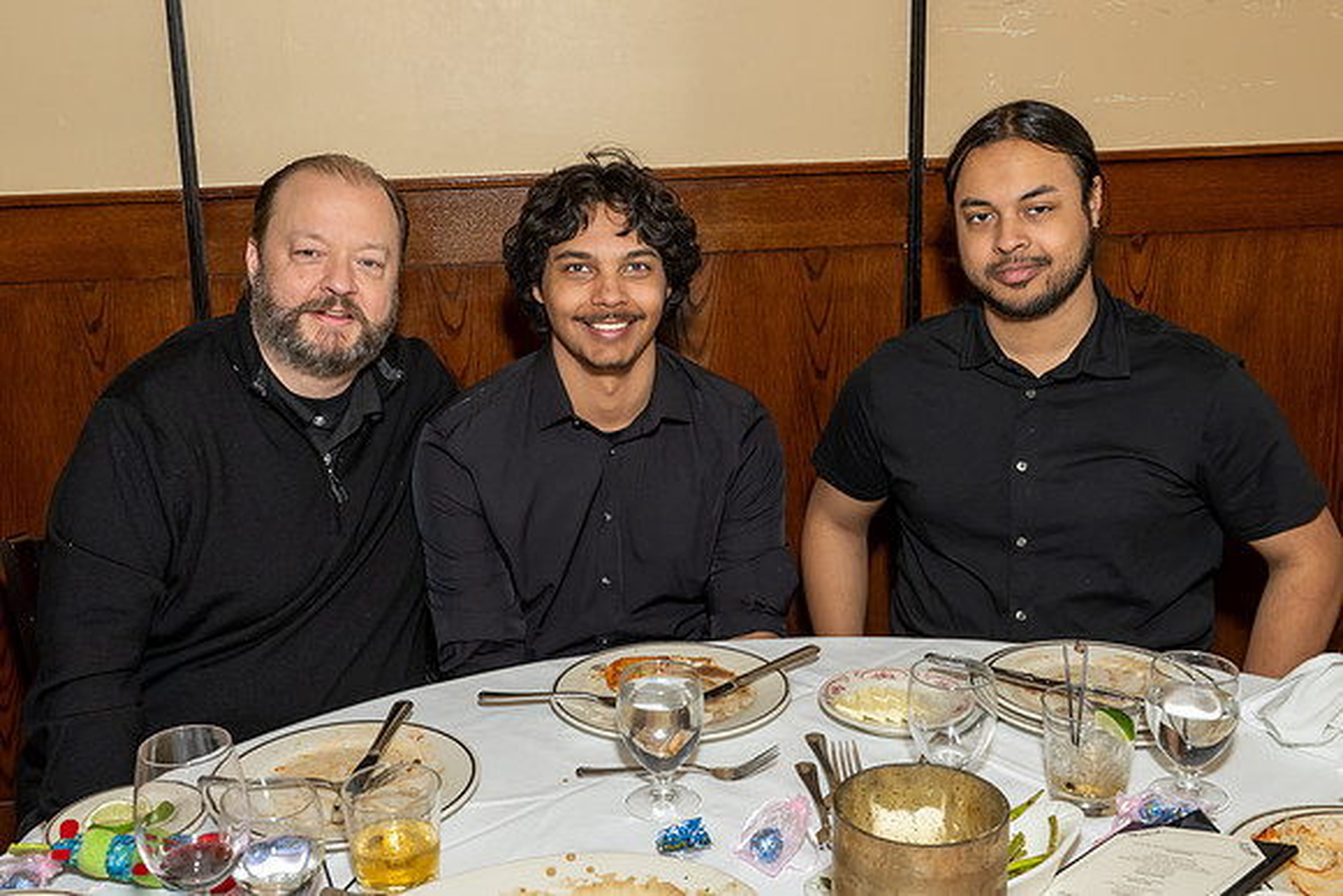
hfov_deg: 48.7
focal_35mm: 40
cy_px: 425
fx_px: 1481
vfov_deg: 33.7
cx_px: 589
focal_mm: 23
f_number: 8
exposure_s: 1/250
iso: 640
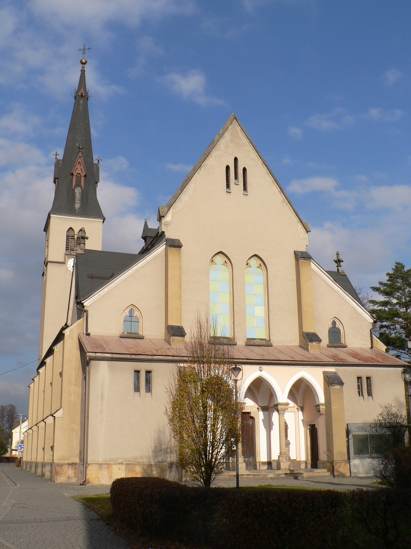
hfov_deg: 36.0
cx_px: 200
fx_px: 633
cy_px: 253
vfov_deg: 46.8
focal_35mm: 40
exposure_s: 1/500
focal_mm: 6
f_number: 5.6
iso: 80
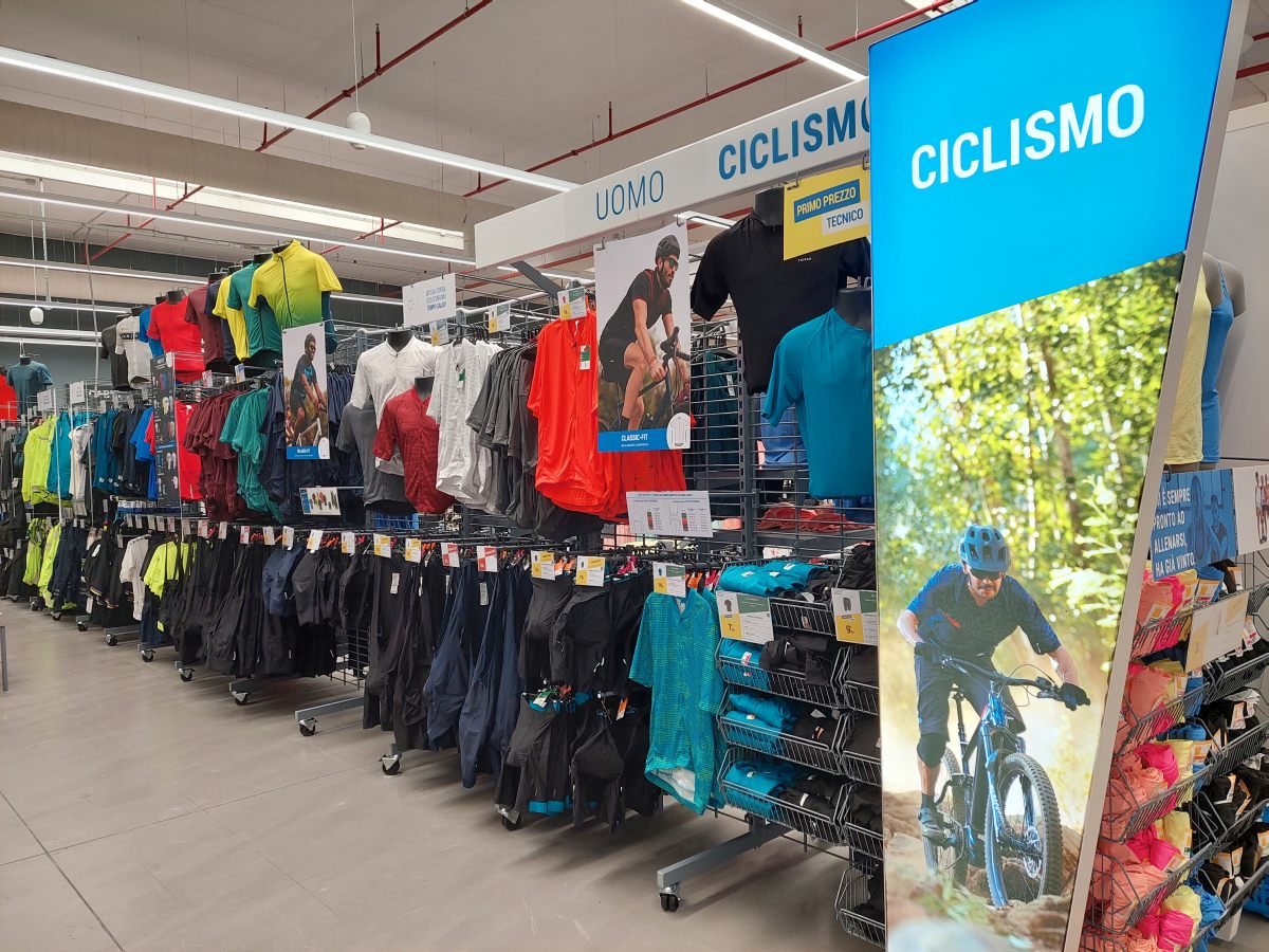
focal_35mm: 24
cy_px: 476
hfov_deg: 71.6
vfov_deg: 56.8
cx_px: 634
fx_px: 880
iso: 64
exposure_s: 1/50
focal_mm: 5.23
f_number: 1.8
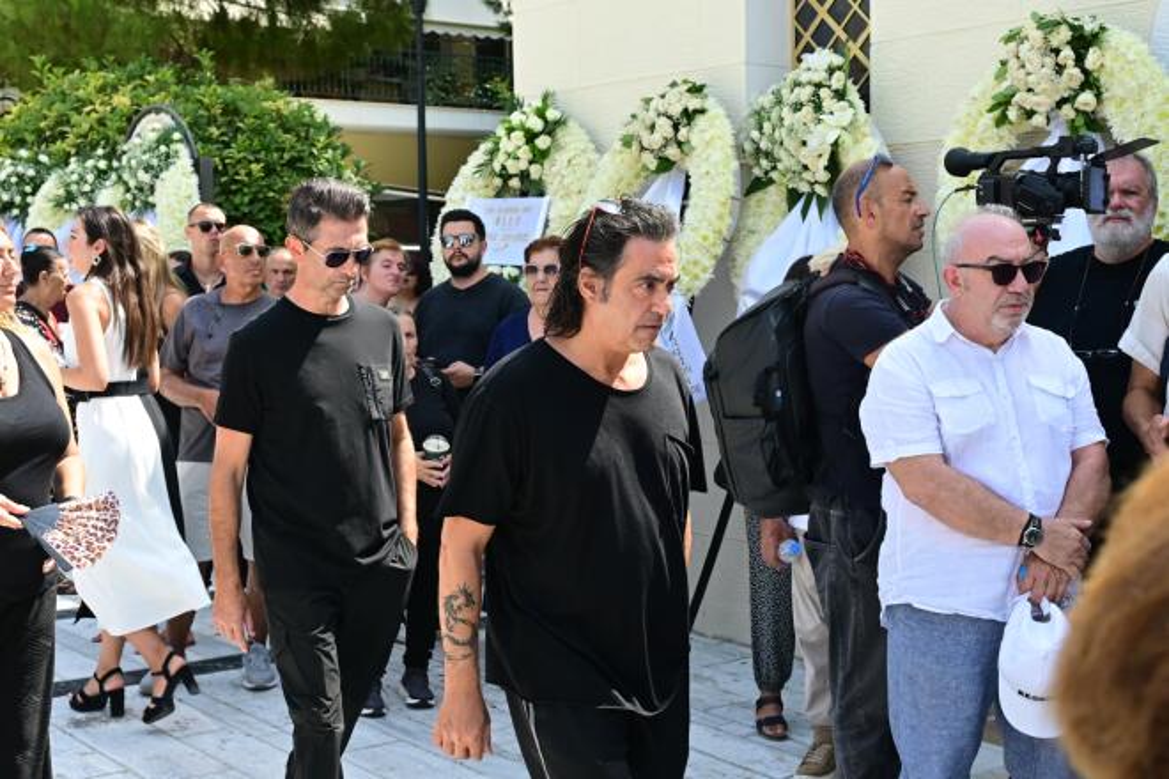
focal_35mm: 47
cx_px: 584
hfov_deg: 41.9
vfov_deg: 28.6
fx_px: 1526
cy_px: 390
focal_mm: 31.5
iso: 800
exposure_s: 1/1000
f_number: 5.6
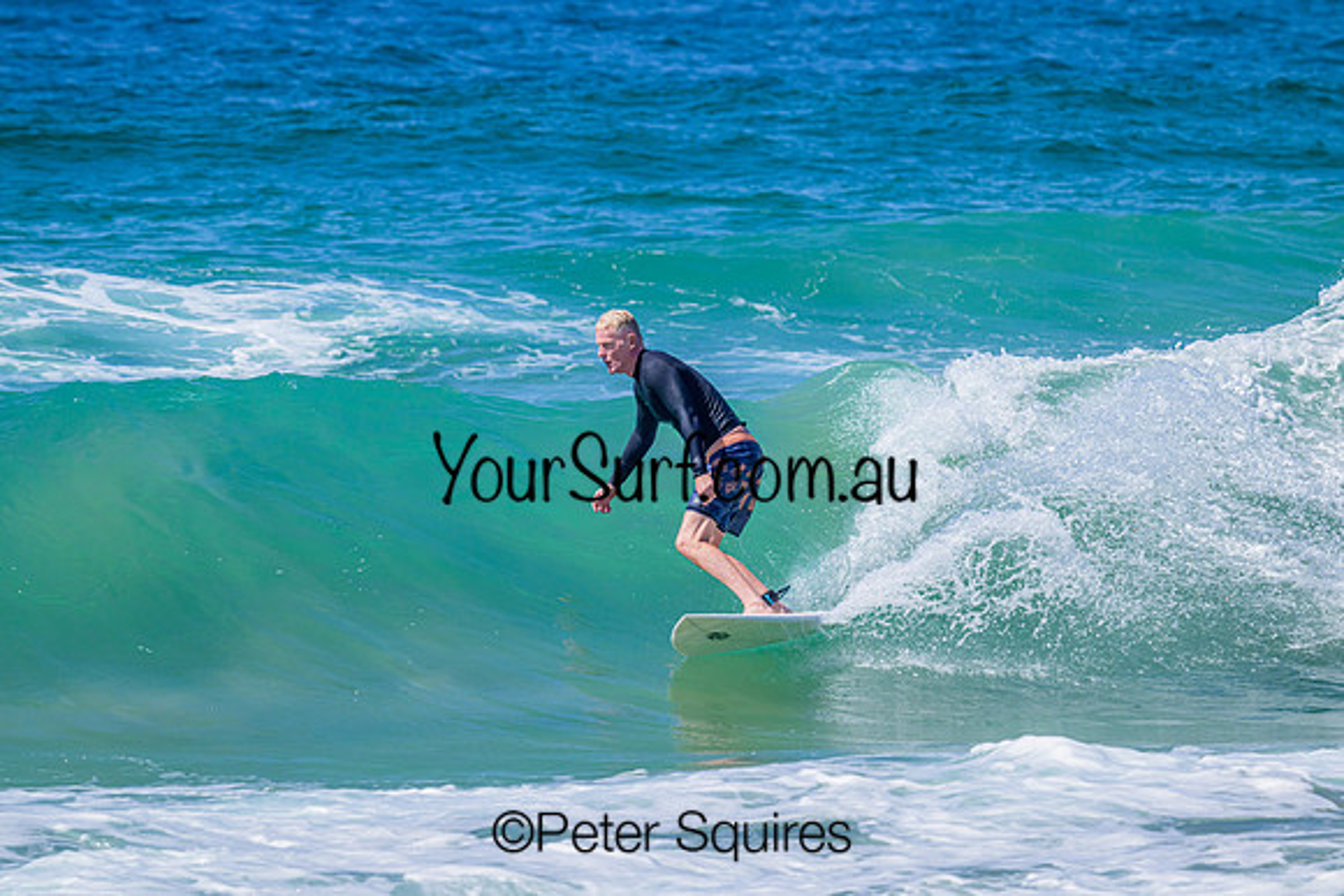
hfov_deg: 4.7
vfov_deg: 3.1
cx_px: 672
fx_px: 16430
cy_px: 448
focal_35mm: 440
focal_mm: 440
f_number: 11
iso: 1000
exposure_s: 1/2000
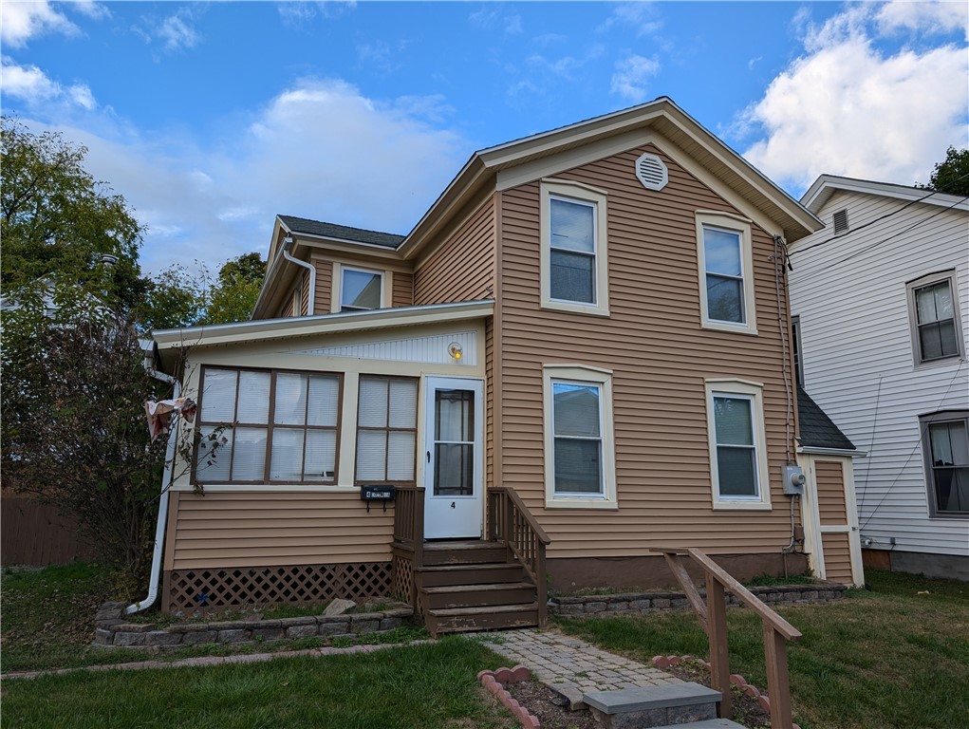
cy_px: 364
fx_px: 673
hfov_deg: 71.5
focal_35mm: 24
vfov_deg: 56.9
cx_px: 484
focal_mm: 6.9
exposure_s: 1/509
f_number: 1.68
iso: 20
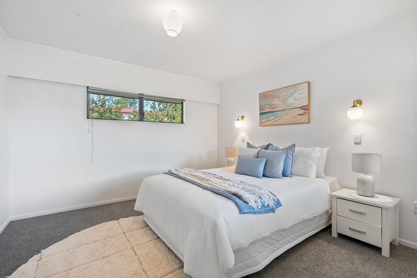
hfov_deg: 96.7
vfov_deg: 73.7
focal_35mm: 16
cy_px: 139
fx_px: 185
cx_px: 208
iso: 500
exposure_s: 1/6
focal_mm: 16
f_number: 7.1
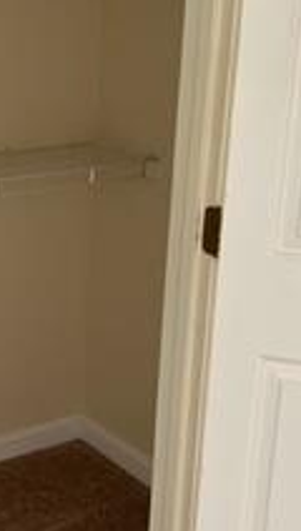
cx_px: -5
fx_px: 904
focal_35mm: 64
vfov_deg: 32.8
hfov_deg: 18.4
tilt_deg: -15.6
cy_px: 258
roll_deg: +0.8
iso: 400
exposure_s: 1/60
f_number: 1.5
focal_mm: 5.7
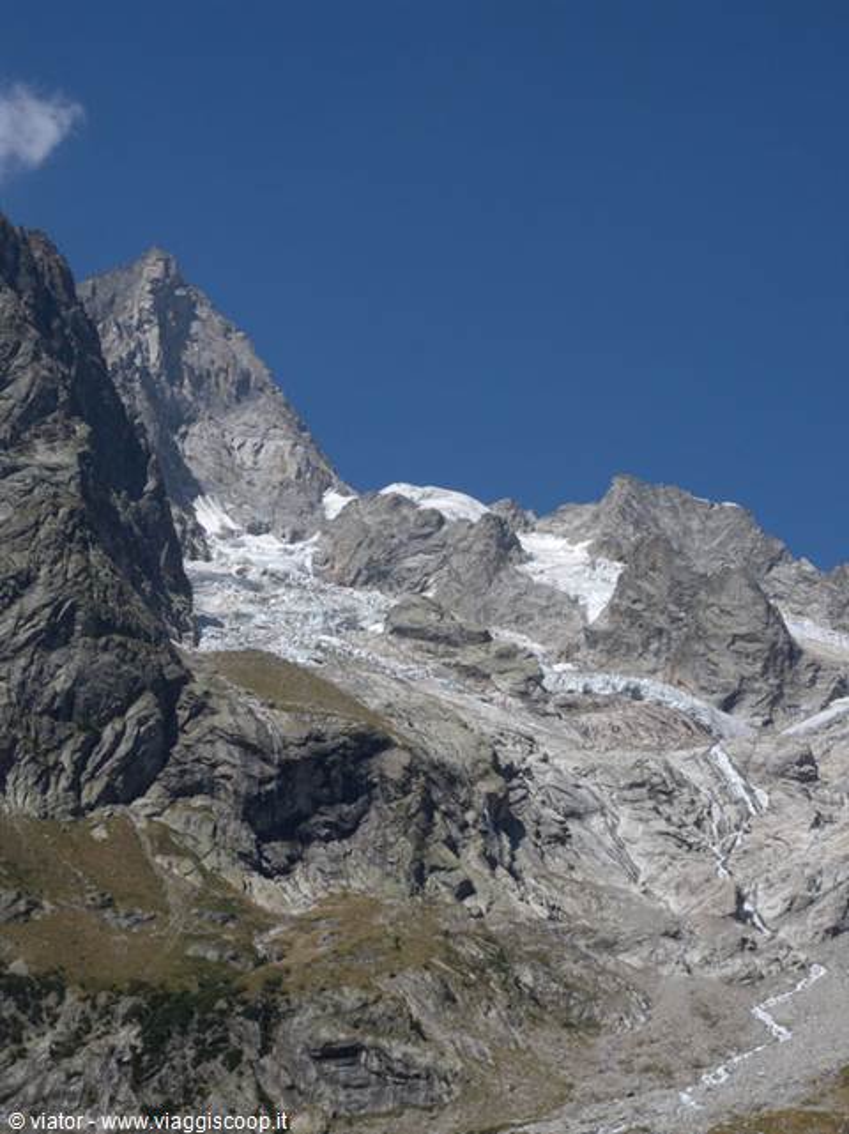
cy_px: 567
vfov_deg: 30.7
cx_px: 424
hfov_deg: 23.3
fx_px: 2062
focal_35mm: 63
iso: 64
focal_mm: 13.6
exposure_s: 1/310
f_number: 6.8
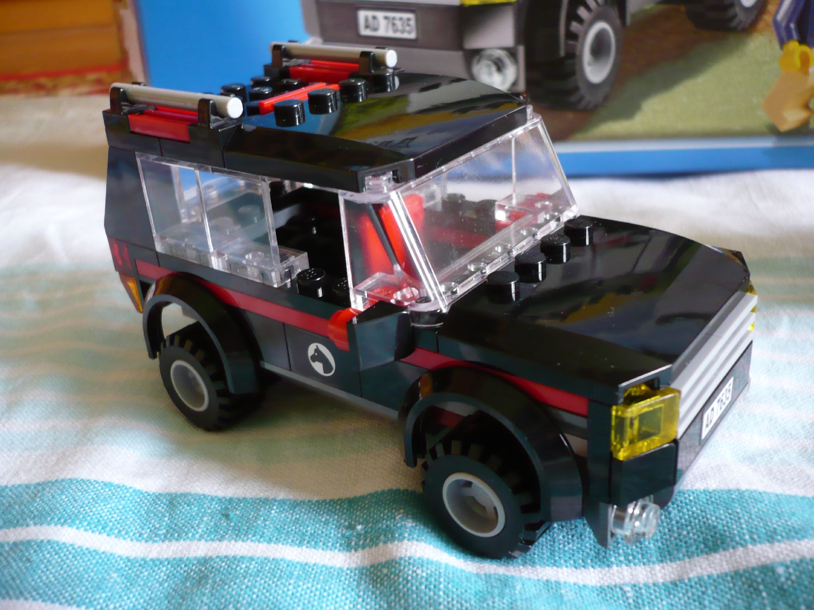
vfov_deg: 40.7
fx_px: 823
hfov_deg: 52.6
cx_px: 407
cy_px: 305
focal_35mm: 35
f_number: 2.8
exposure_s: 1/25
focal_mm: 5.8
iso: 200
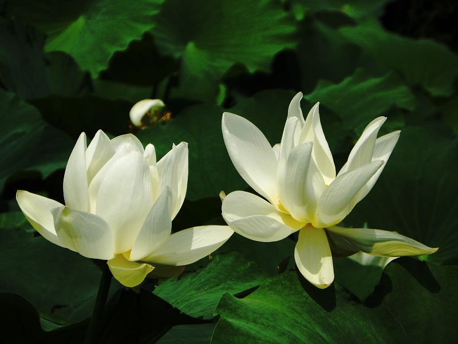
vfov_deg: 5.3
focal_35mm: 279
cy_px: 172
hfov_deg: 7.1
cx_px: 229
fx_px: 3694
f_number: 5
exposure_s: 1/1000
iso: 64
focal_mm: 49.7
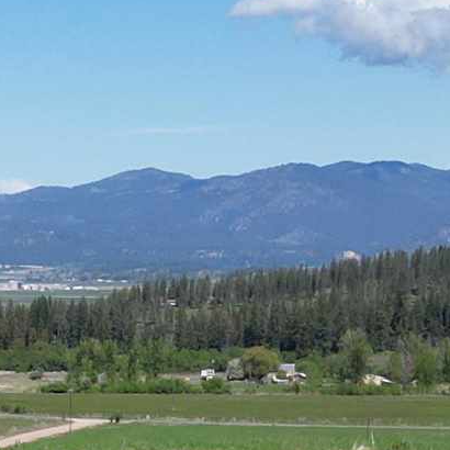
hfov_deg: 10.8
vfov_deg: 10.3
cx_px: -74
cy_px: 830
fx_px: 2339
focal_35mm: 159
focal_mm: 6.72
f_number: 1.7
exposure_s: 1/3200
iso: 100
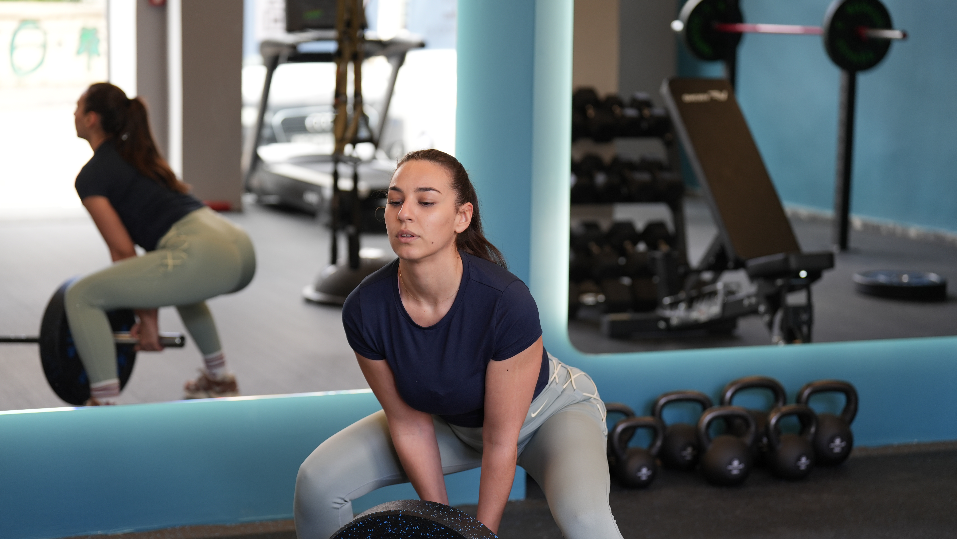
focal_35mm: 74
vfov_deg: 16.3
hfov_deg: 28.6
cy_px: 292
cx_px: 482
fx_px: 1878
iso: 250
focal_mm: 70
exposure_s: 1/80
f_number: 2.8
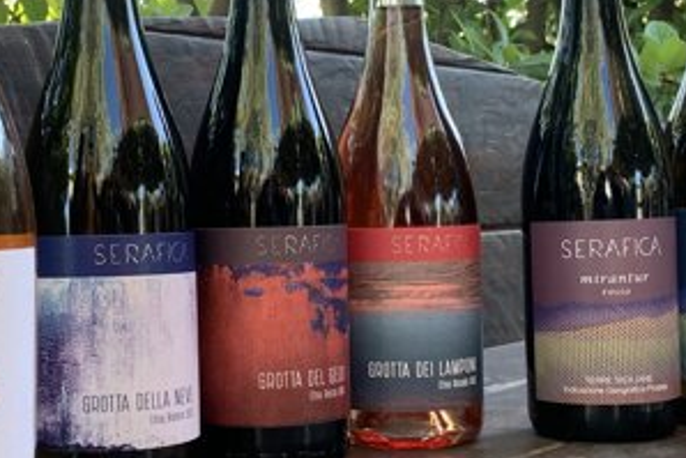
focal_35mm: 69
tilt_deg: -3.8
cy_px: 277
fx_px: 1315
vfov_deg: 19.7
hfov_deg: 29.2
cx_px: 273
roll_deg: +1.3
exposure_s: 1/121
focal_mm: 4.25
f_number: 1.8
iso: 64
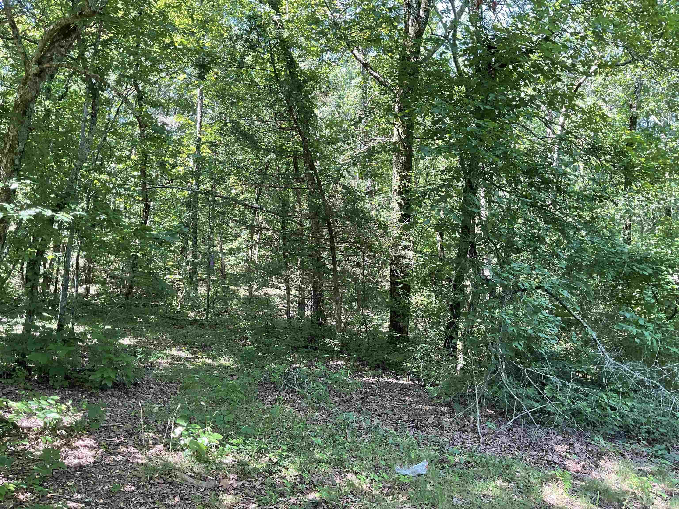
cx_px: 340
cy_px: 254
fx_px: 569
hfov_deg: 61.7
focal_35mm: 29
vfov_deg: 48.2
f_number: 1.8
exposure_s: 1/120
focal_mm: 3
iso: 50
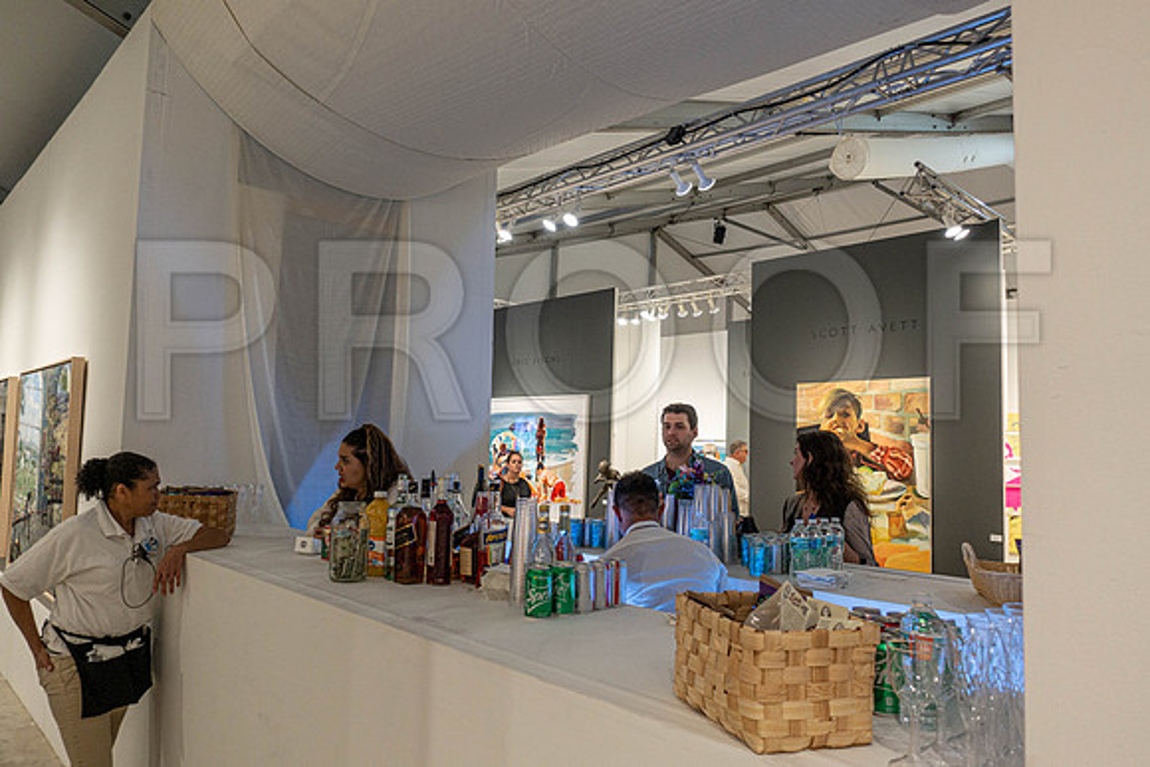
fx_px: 767
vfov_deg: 53.2
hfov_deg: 73.7
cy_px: 384
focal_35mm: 24
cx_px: 575
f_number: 2.8
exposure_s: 1/100
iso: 400
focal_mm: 8.8
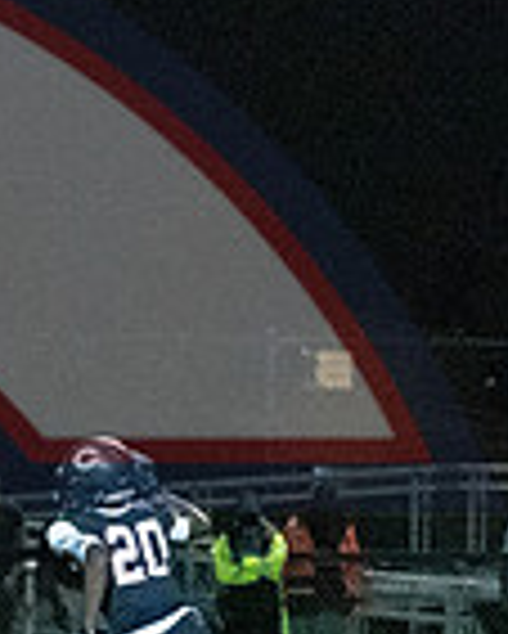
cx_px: -481
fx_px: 7603
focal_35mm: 405
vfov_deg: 4.8
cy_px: 690
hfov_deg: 3.8
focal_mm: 70
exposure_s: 1/3200
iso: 40000
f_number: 2.8
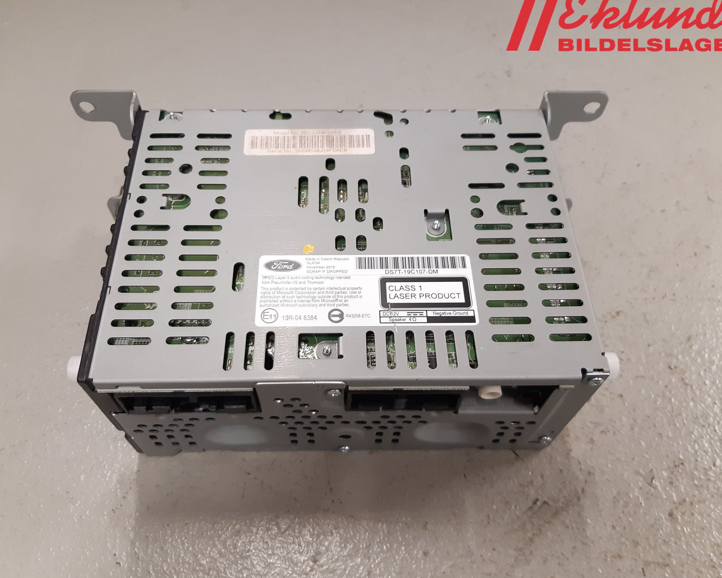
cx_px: 347
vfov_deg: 51.5
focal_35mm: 28
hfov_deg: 62.2
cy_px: 284
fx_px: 598
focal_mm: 3.93
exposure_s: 1/50
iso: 160
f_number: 1.7
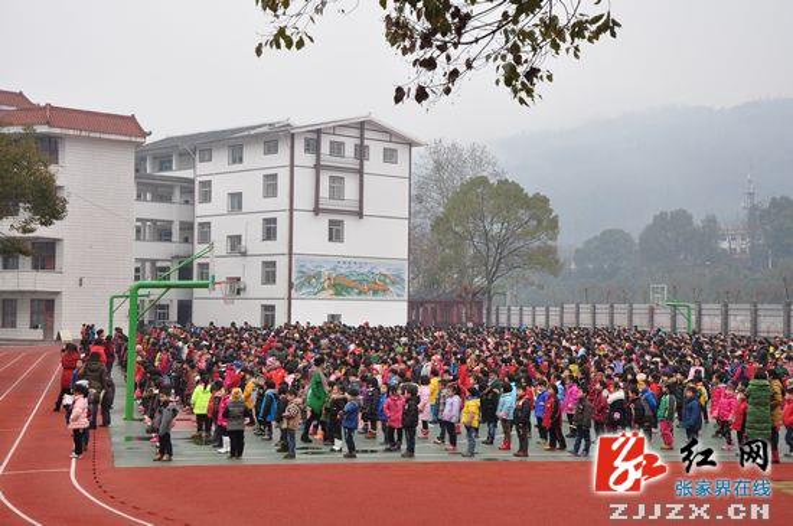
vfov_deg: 22.6
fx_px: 1320
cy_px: 263
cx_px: 396
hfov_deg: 33.4
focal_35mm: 60
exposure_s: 1/50
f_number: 8
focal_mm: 40
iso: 500
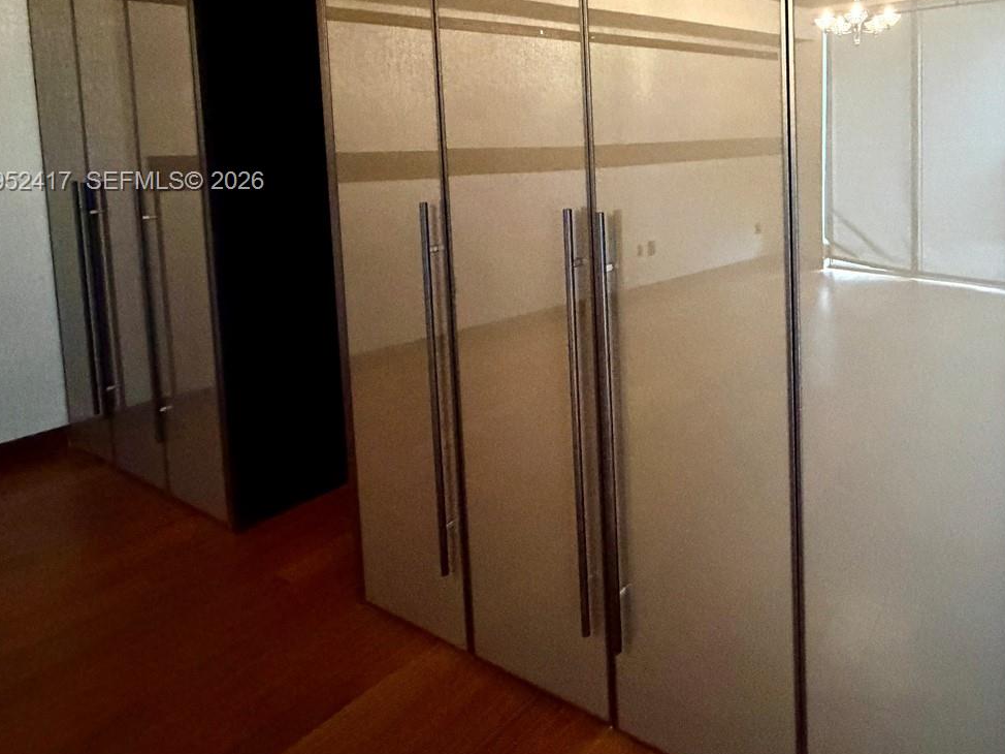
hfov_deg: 68.5
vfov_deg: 55.8
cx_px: 769
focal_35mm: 23
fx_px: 668
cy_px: 183
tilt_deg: -2.4
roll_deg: +1.7
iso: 1250
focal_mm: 2.22
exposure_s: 1/30
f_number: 2.2
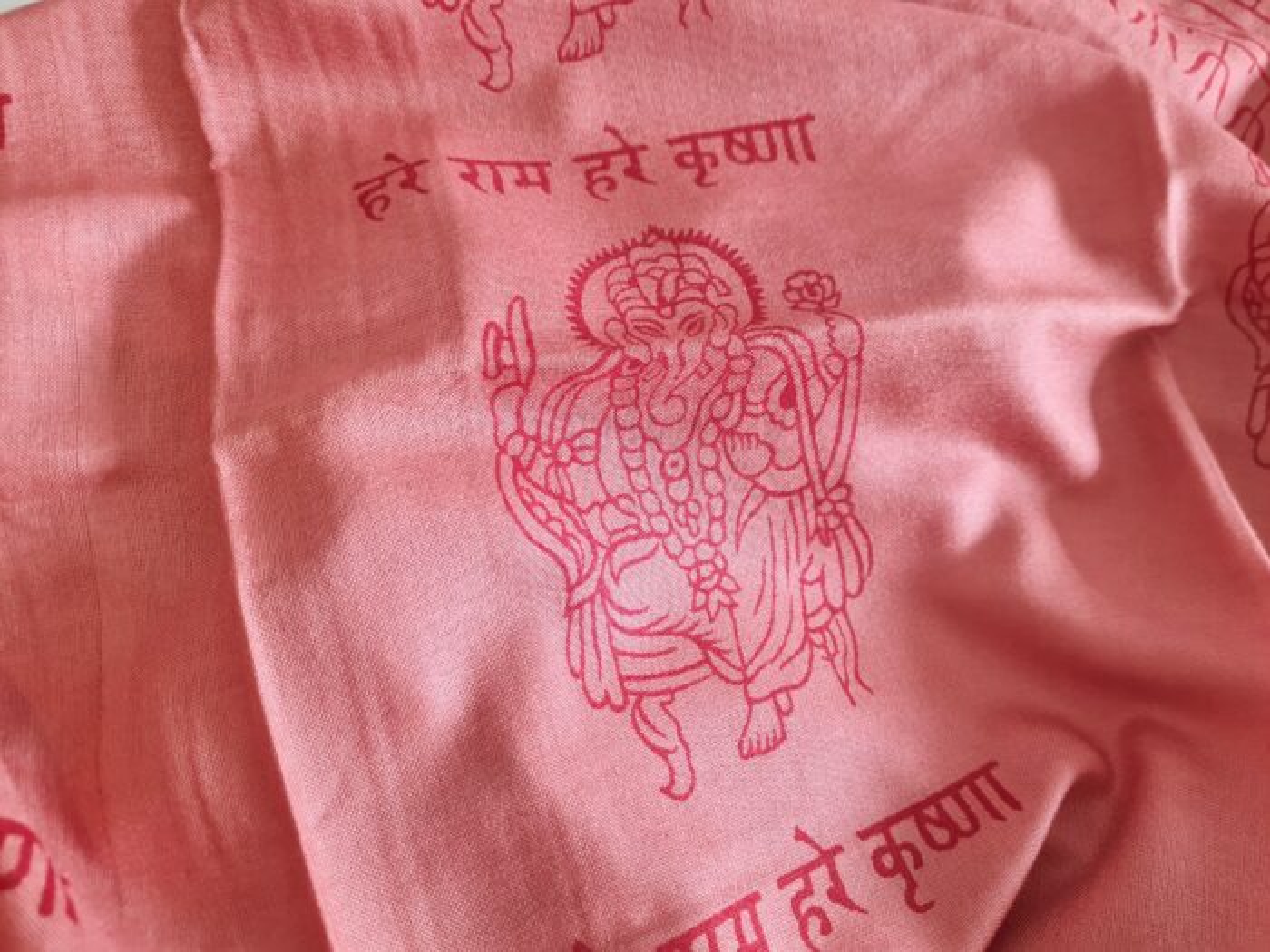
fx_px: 954
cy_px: 476
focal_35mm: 26
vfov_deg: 53.1
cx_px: 635
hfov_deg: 67.3
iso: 200
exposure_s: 1/60
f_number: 1.8
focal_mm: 5.4
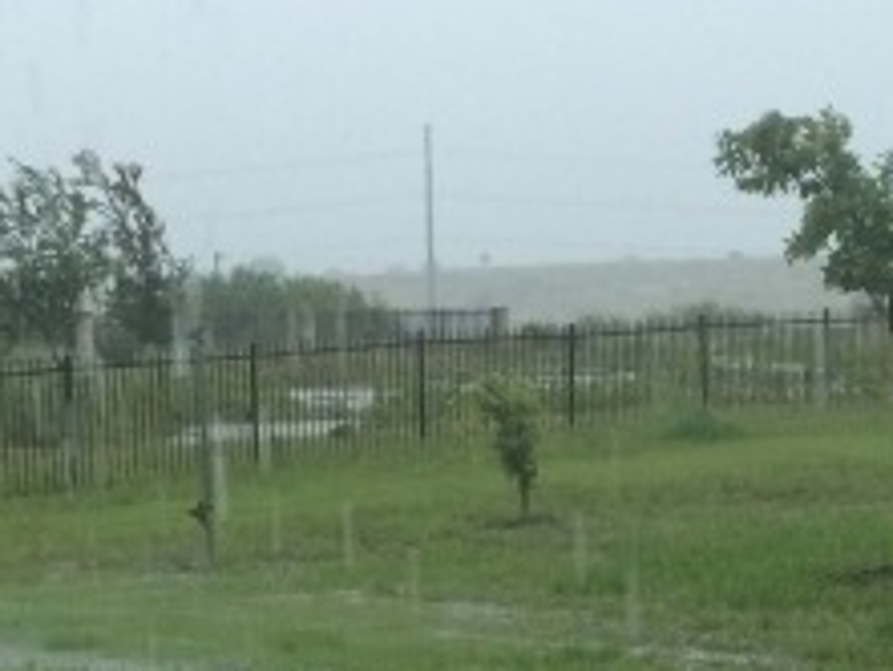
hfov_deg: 18.7
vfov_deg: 13.8
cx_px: 550
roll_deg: +1.1
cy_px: 772
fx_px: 2710
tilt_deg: -11.5
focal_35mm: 105
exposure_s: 1/30
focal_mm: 4.15
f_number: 2.2
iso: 64
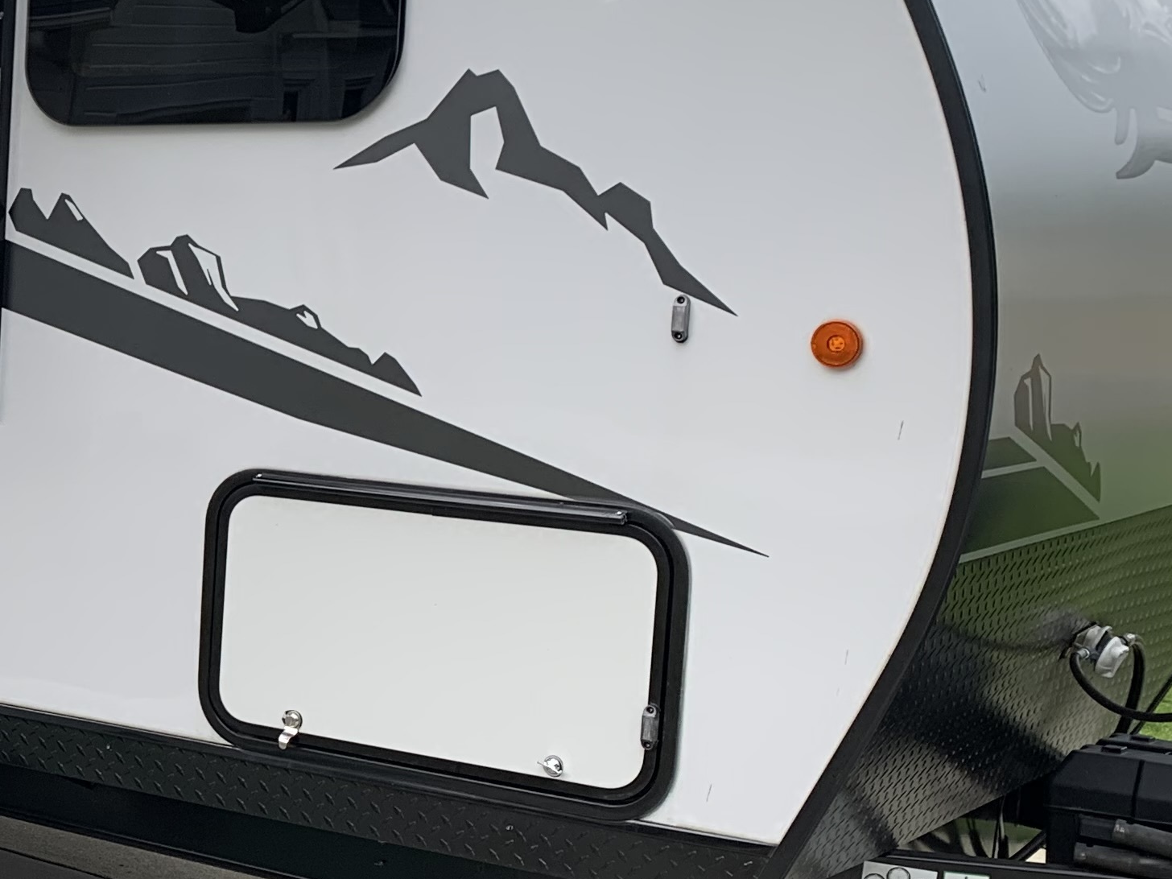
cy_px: 491
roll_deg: -3.0
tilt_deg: -4.5
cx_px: -270
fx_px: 2438
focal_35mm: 72
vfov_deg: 20.4
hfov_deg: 24.3
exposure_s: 1/122
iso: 25
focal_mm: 4.25
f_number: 1.8
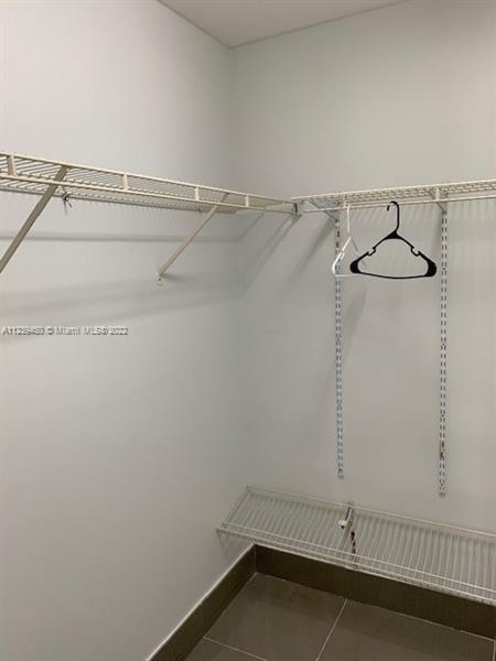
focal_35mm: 26
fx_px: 497
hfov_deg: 53.1
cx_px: 248
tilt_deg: -4.6
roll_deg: +3.5
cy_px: 330
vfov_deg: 67.3
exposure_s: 1/60
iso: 80
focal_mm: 4.25
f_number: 1.8
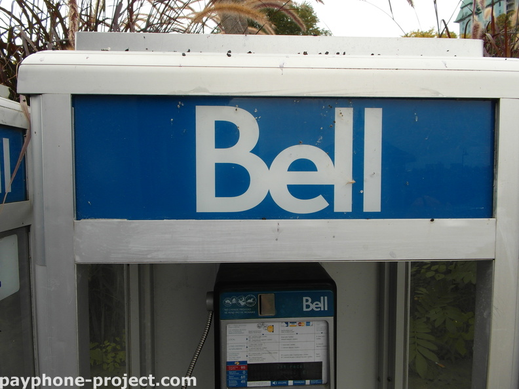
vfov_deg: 58.9
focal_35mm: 23
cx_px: 260
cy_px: 194
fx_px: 345
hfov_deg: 73.9
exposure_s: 1/250
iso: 100
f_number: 4
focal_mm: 4.1
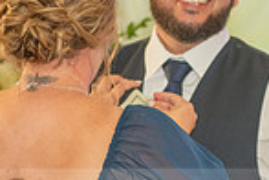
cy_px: 212
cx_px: 123
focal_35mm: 277
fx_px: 2070
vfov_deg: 4.9
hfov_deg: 7.4
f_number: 3.5
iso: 1600
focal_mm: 70
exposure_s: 1/125
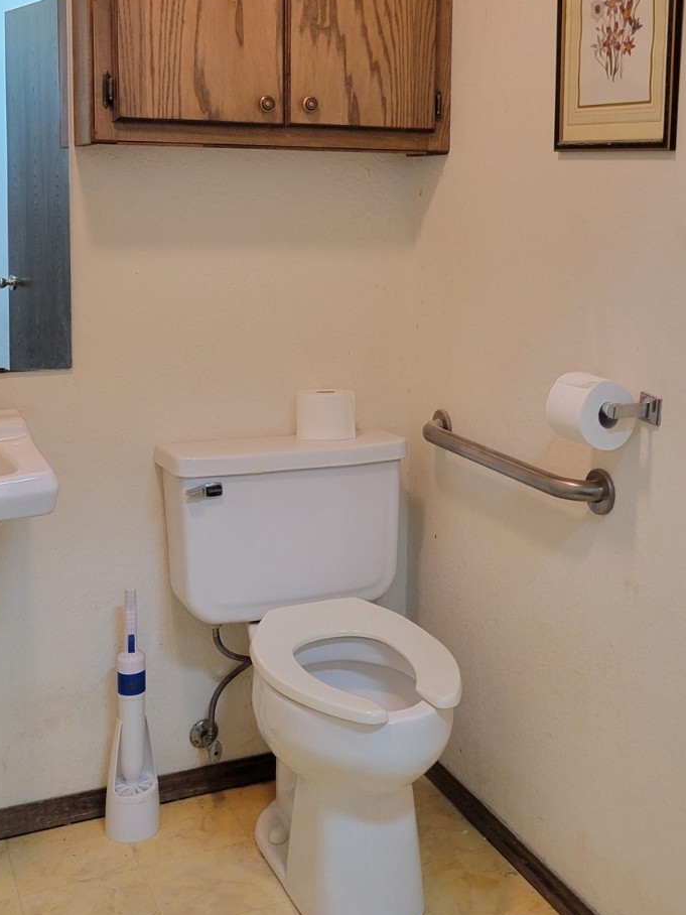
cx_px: 389
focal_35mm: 44
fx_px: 1163
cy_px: 347
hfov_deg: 32.8
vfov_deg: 42.6
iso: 200
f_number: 1.8
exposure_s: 1/40
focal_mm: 5.4
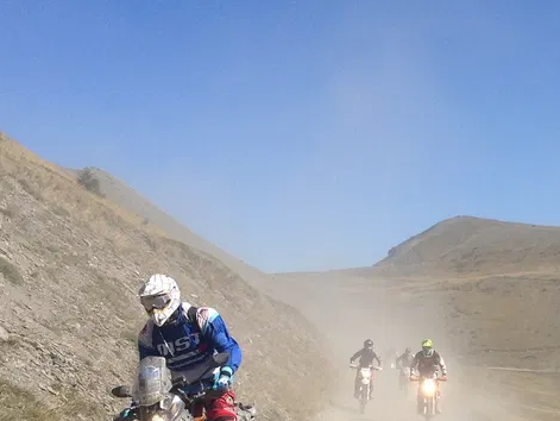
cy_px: 383
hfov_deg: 23.1
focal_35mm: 84
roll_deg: -1.8
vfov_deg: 17.3
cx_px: 410
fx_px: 1360
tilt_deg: -0.8
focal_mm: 4.12
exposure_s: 1/1869
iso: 50
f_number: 2.4
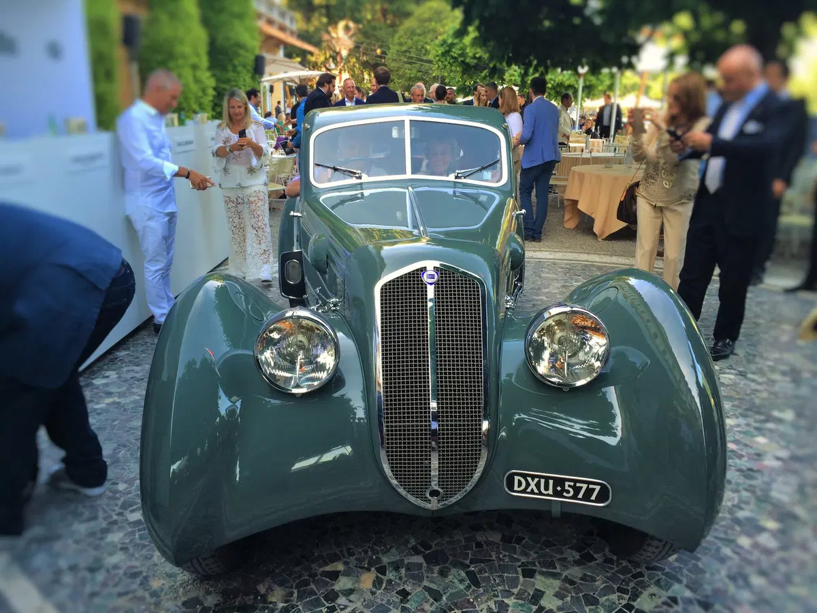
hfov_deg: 61.7
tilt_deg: -15.5
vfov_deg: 48.2
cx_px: 408
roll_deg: +1.2
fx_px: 684
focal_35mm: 29
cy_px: 306
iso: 40
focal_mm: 4.15
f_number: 2.2
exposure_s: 1/100
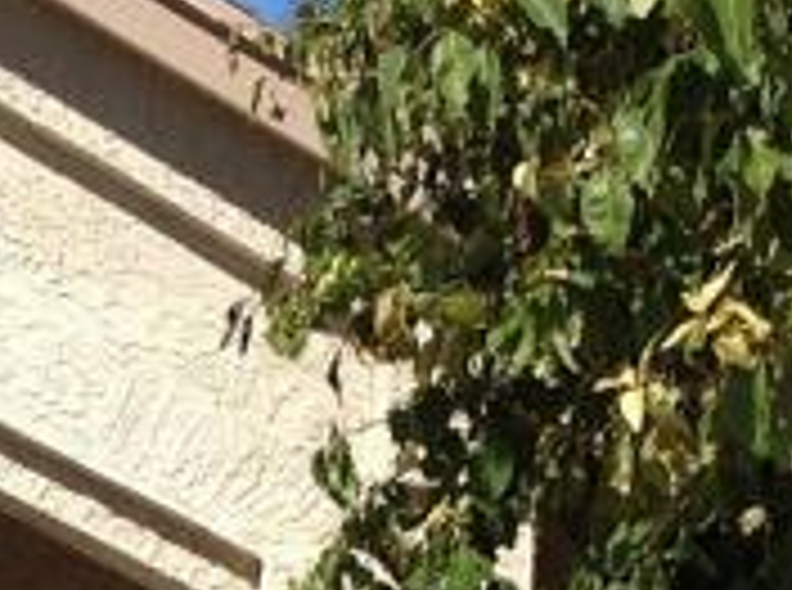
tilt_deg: -2.4
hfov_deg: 9.7
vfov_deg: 6.9
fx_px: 4678
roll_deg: -0.9
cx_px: 148
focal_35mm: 205
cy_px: 1351
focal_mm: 4.28
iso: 50
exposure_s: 1/2160
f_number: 2.4
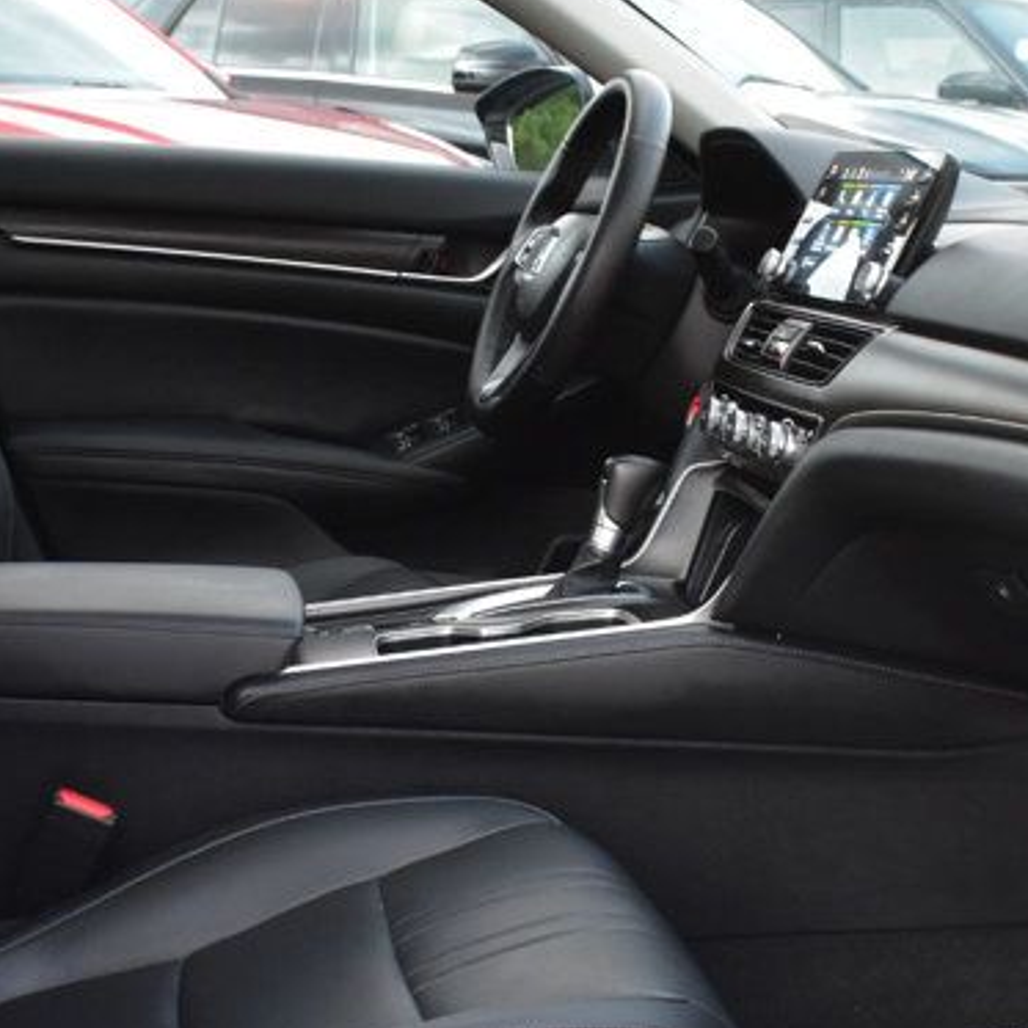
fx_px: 2117
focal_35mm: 63
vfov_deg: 27.2
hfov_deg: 27.0
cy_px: 615
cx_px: 744
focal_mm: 18
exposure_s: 1/15
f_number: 6.3
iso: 1400
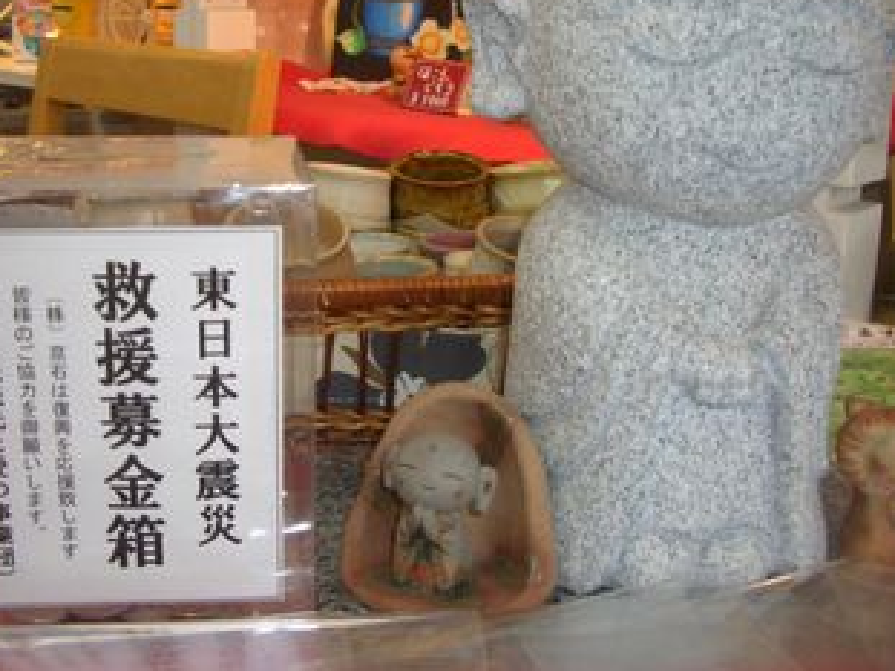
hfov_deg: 42.0
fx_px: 1163
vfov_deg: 32.0
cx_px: 403
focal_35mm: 45
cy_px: 251
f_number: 2.6
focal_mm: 5.8
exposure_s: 1/60
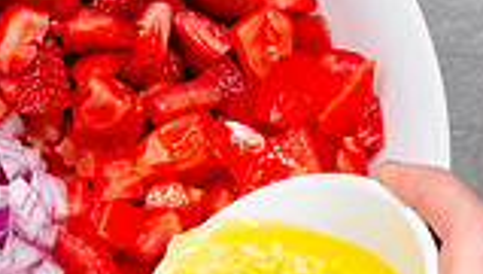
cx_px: 160
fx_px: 2950
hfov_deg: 9.4
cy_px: 148
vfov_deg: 5.3
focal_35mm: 230
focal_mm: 50
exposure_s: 1/200
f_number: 10
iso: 250
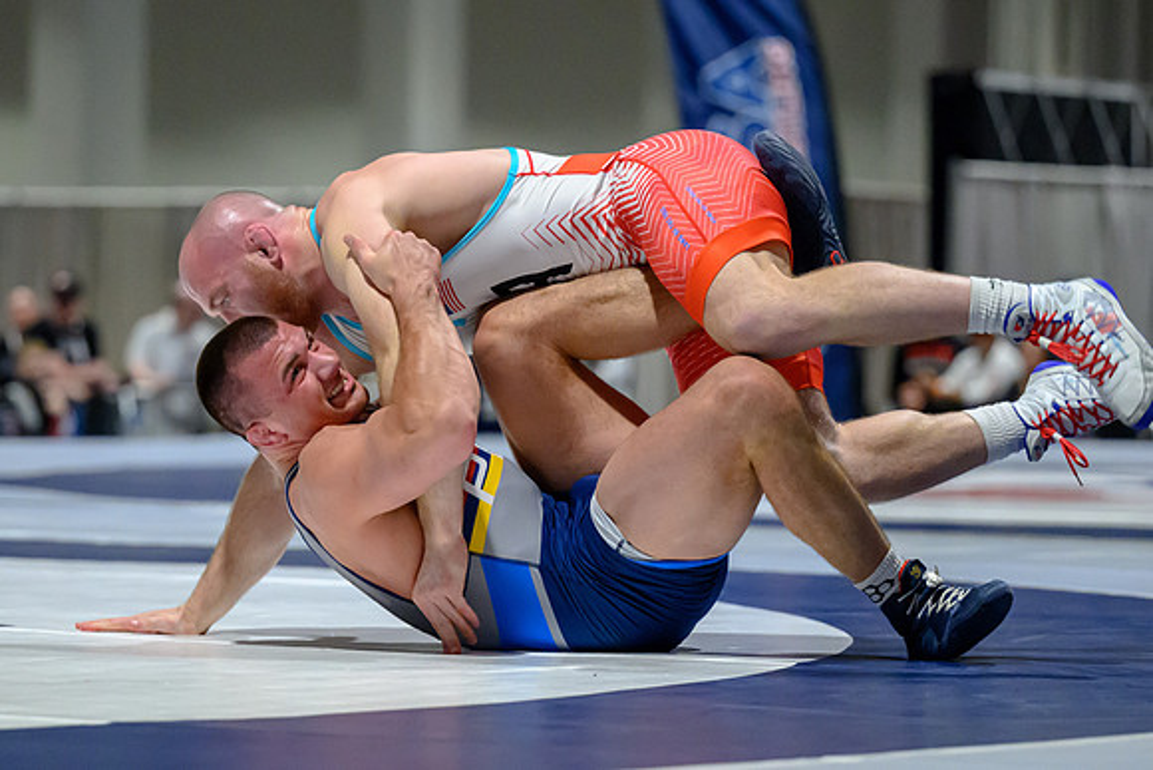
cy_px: 406
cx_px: 478
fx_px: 6287
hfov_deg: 10.5
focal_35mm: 196
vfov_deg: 7.0
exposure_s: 1/640
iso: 7200
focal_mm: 120
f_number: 2.8
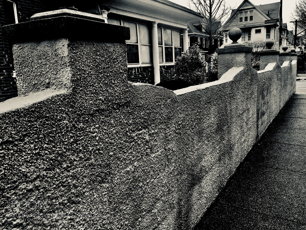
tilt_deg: -8.7
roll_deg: +2.6
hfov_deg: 61.7
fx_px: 256
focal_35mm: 29
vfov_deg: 48.2
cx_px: 153
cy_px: 115
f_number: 2.2
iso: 32
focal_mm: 4.15
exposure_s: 1/455
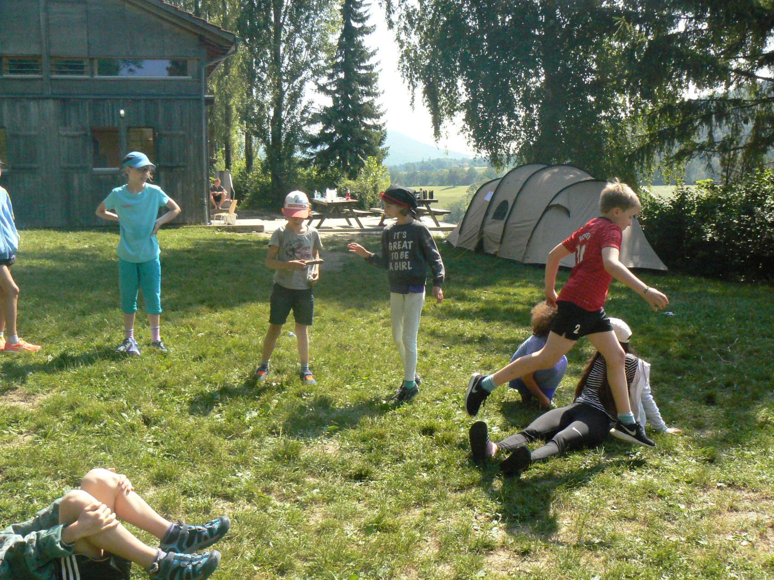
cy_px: 290
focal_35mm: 36
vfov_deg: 39.7
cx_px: 387
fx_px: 805
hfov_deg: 51.4
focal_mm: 6
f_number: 8
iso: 400
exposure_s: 1/500
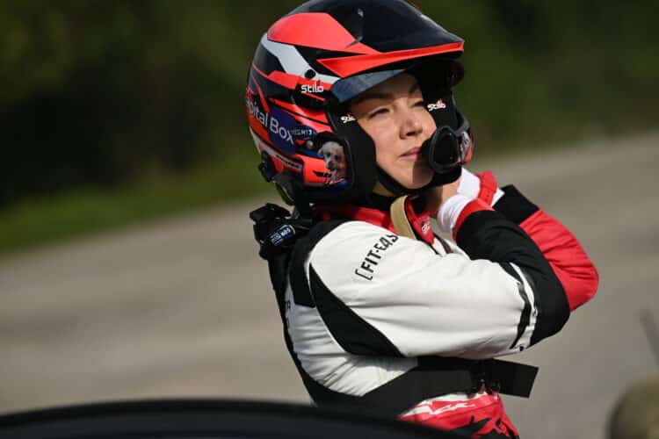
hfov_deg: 11.1
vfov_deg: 7.4
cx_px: 330
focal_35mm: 185
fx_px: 3386
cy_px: 220
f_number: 5
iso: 64
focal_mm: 185
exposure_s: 1/640
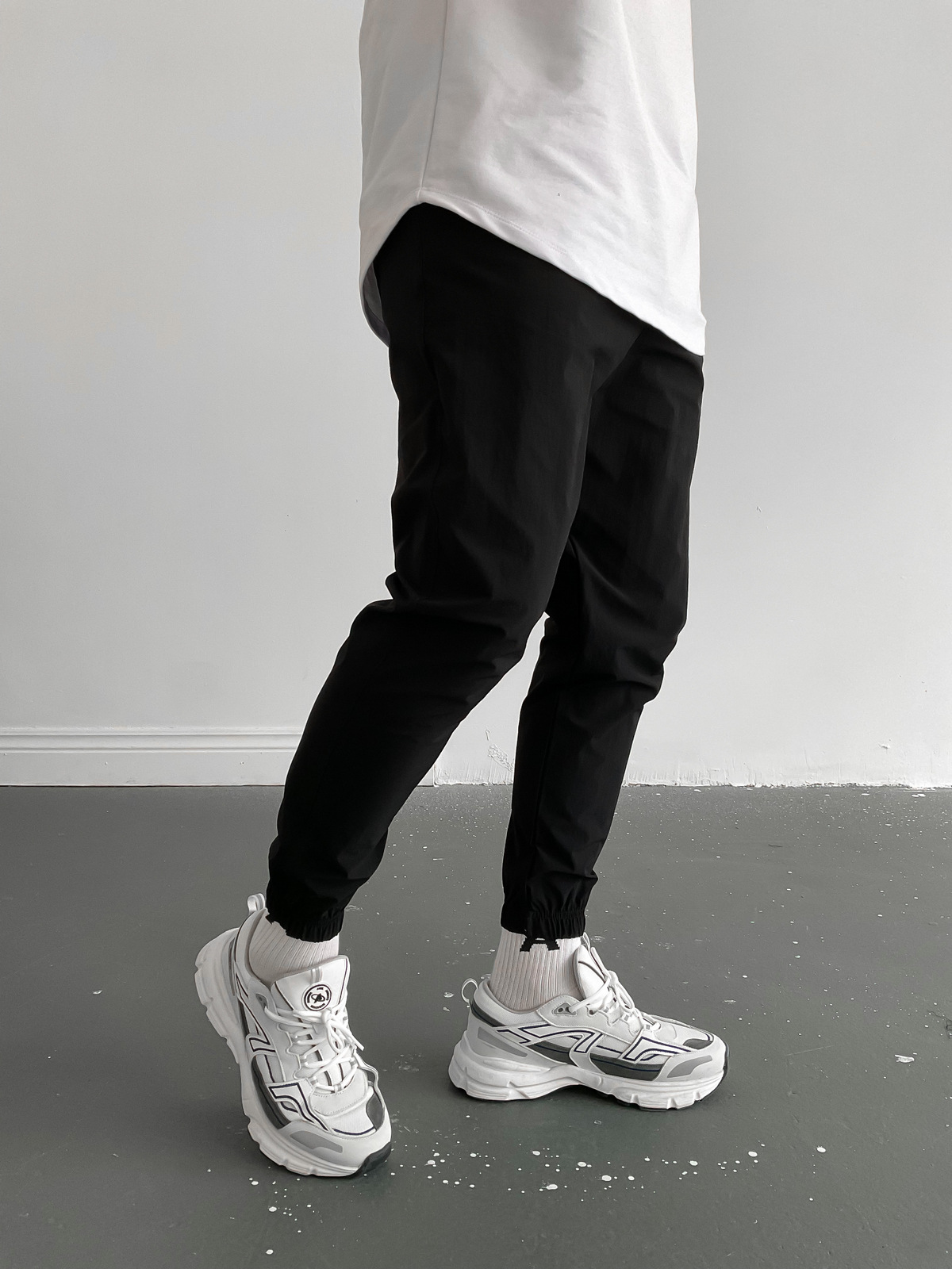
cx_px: 476
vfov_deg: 61.7
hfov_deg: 48.2
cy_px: 634
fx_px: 1063
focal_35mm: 29
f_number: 1.8
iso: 64
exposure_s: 1/80
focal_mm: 3
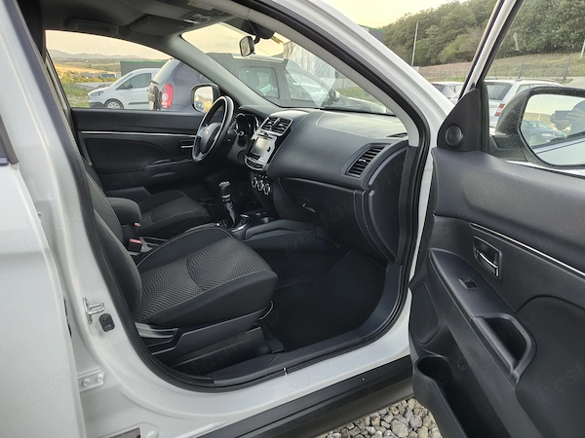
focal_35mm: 24
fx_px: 406
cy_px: 219
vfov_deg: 56.8
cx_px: 292
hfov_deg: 71.6
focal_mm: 5.56
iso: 166
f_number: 1.8
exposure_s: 1/100
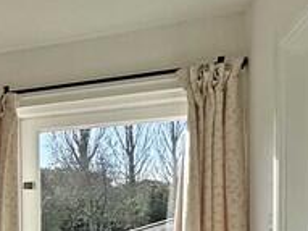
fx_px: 667
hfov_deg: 15.0
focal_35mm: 75
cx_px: -432
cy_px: 341
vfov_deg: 17.7
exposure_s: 1/590
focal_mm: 2.22
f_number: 2.2
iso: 40
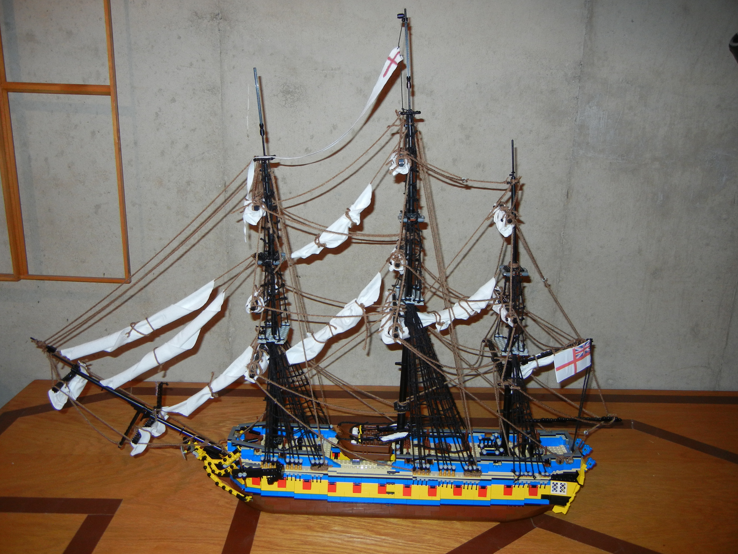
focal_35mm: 30
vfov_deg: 46.8
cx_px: 369
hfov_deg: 60.0
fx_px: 640
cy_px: 277
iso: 200
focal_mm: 5.4
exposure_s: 1/30
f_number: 3.5
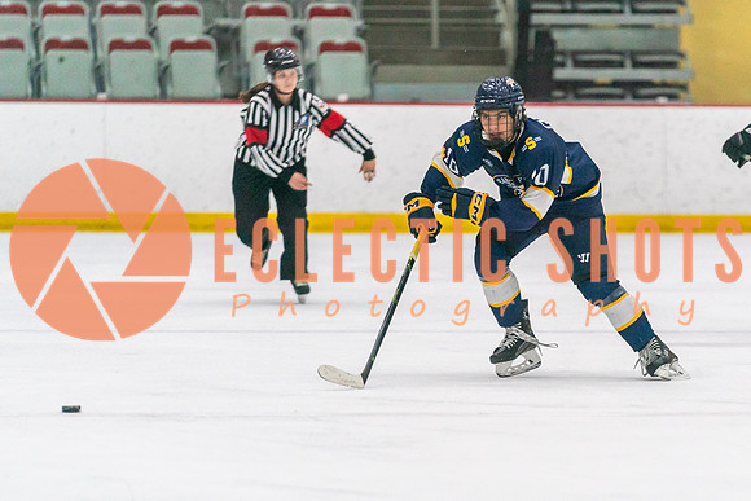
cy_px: 311
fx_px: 6956
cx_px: 515
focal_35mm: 333
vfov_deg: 4.1
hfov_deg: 6.2
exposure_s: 1/1250
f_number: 2.8
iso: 3200
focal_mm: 200
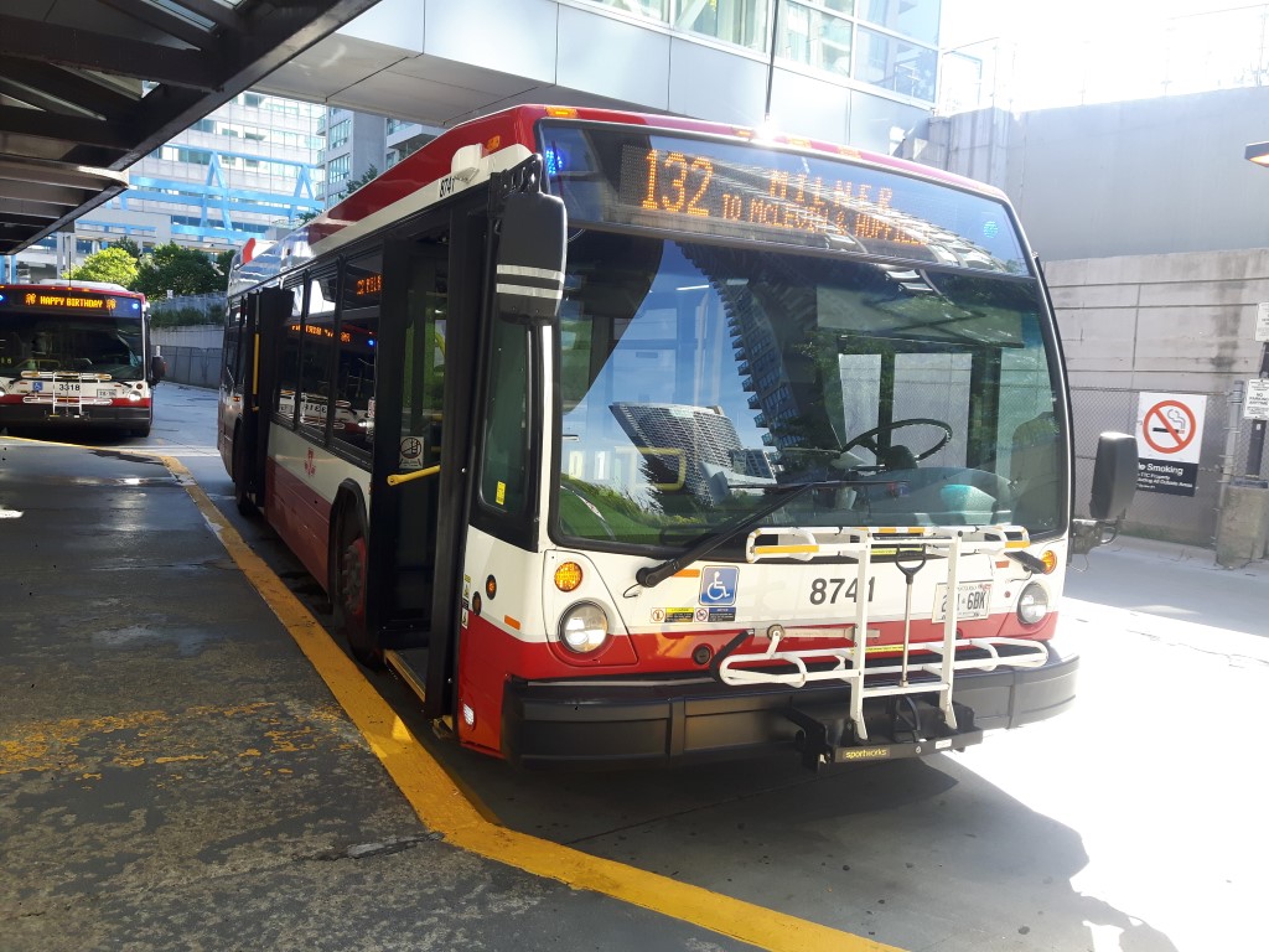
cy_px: 476
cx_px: 634
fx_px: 1136
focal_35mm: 31
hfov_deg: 58.4
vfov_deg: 45.4
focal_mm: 3.7
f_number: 1.9
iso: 40
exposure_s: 1/171
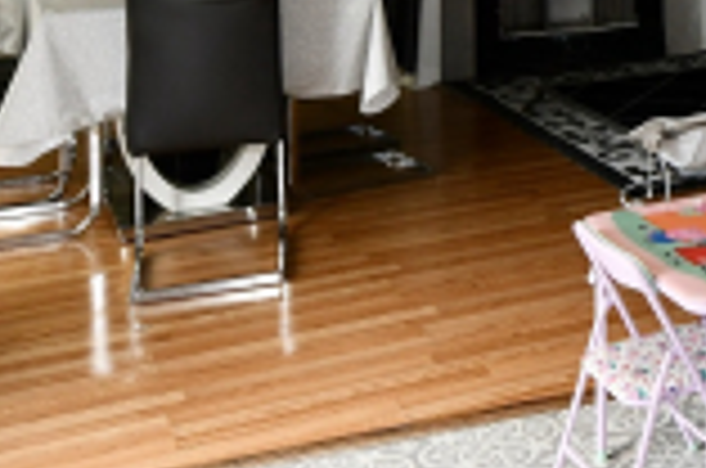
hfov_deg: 26.2
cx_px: 890
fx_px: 1311
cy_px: -153
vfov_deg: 18.7
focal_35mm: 67
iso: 640
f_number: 6.3
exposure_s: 1/60
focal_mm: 14
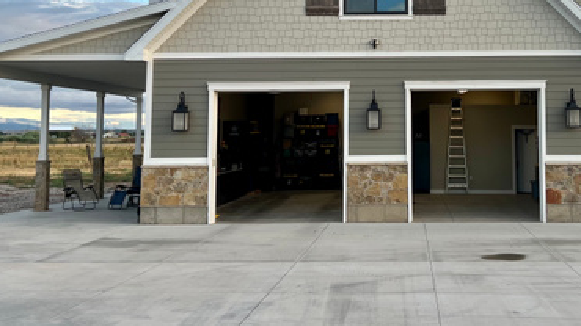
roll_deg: +0.3
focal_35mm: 49
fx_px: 755
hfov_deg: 41.4
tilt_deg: +5.7
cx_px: 400
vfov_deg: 24.0
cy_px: 63
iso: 50
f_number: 1.5
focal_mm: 5.7
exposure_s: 1/594
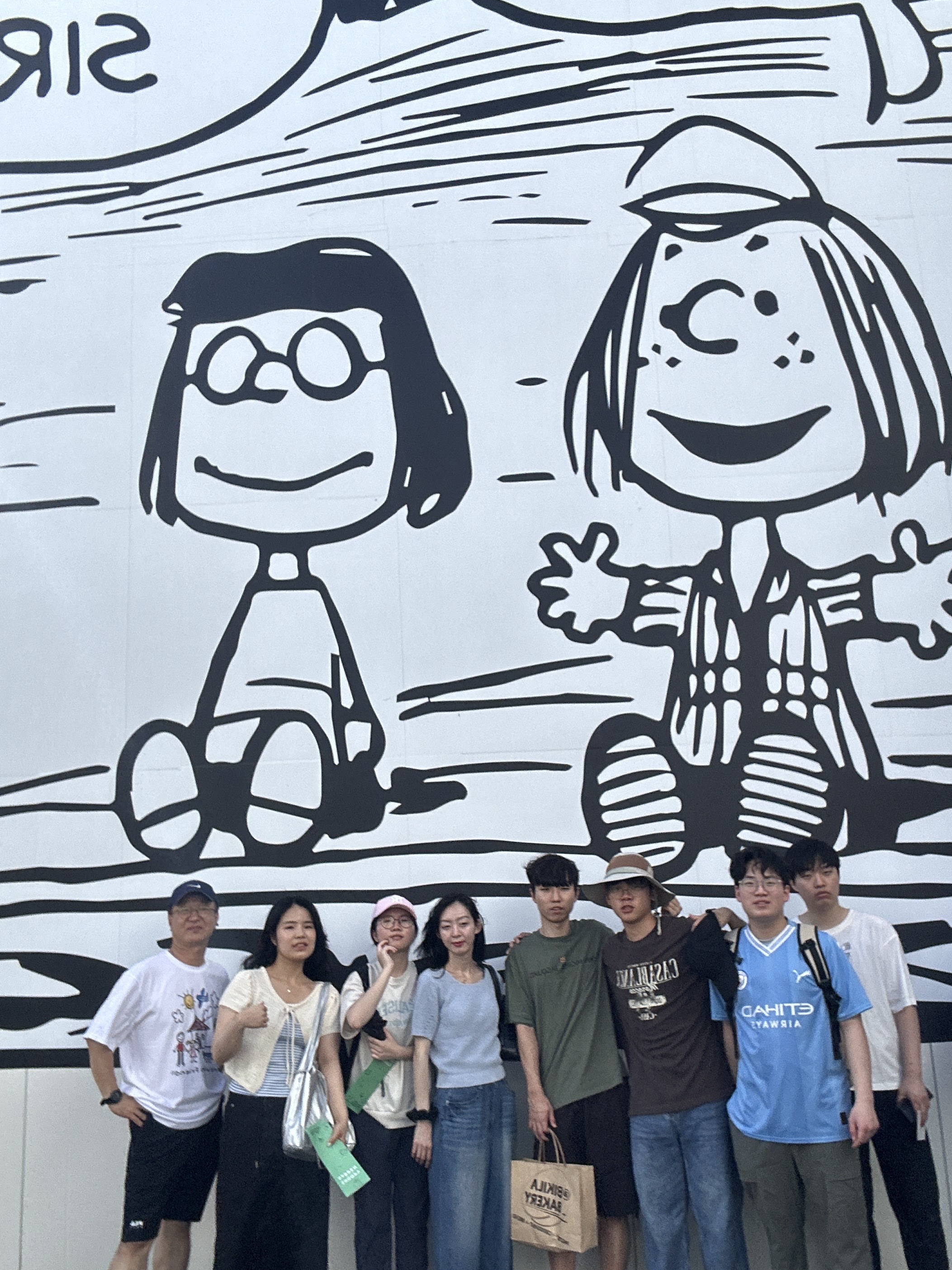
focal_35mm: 33
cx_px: 516
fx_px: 1210
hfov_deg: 42.9
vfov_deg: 55.4
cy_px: 642
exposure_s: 1/684
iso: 25
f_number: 1.9
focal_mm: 2.69
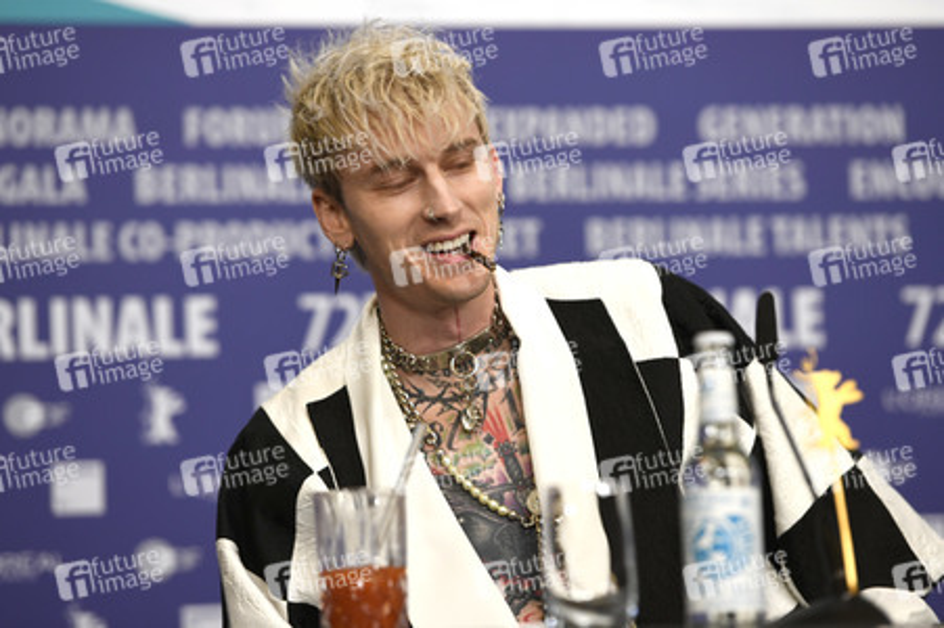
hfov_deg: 11.8
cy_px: 314
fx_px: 4585
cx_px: 472
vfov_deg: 7.8
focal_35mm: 175
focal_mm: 175
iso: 1000
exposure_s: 1/200
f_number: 4
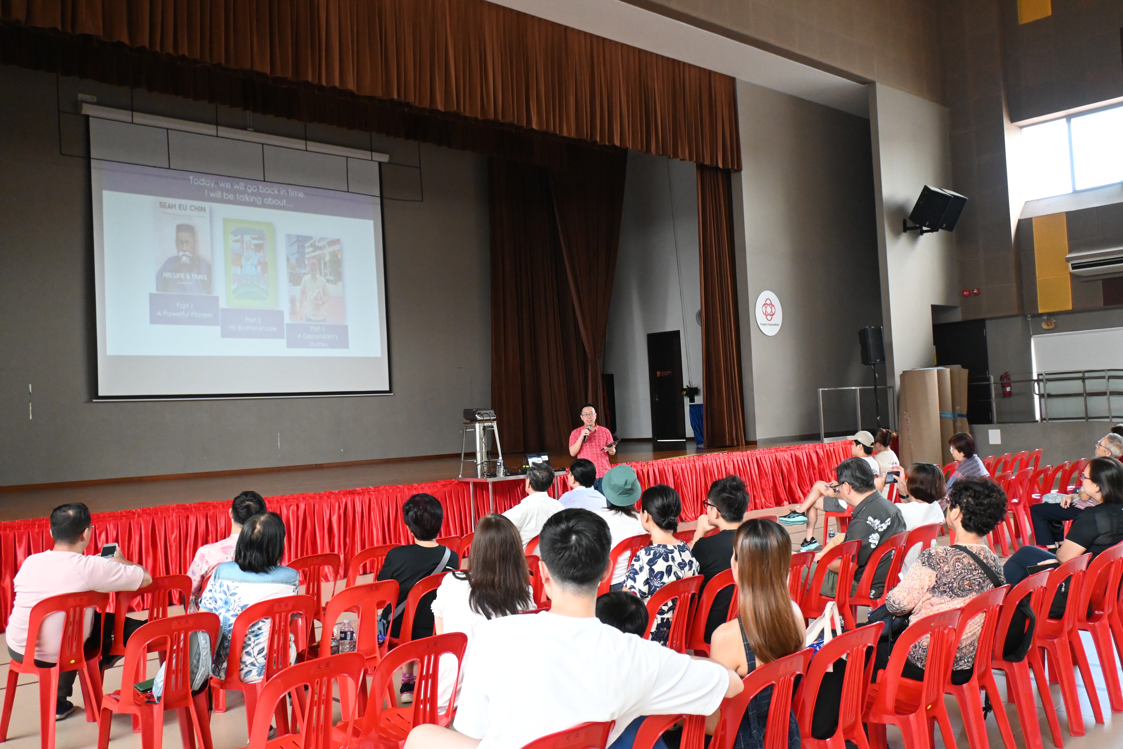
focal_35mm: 32
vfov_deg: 40.8
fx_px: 1006
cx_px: 562
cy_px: 374
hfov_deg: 58.3
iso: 3200
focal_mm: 21.5
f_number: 4
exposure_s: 1/125
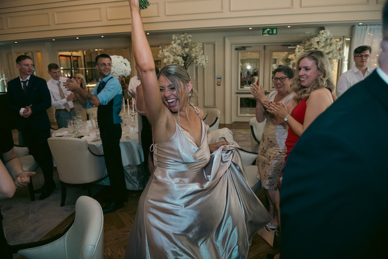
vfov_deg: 53.2
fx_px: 259
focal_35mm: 24
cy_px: 130
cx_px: 194
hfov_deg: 73.7
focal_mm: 24
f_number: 3.5
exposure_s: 1/160
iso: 800
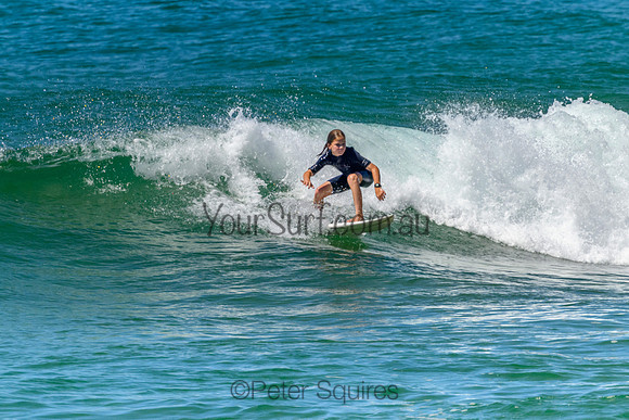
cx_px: 343
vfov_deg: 1.3
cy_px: 156
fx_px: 19233
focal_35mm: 1101
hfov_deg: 1.9
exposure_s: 1/2000
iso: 900
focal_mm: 800
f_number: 11
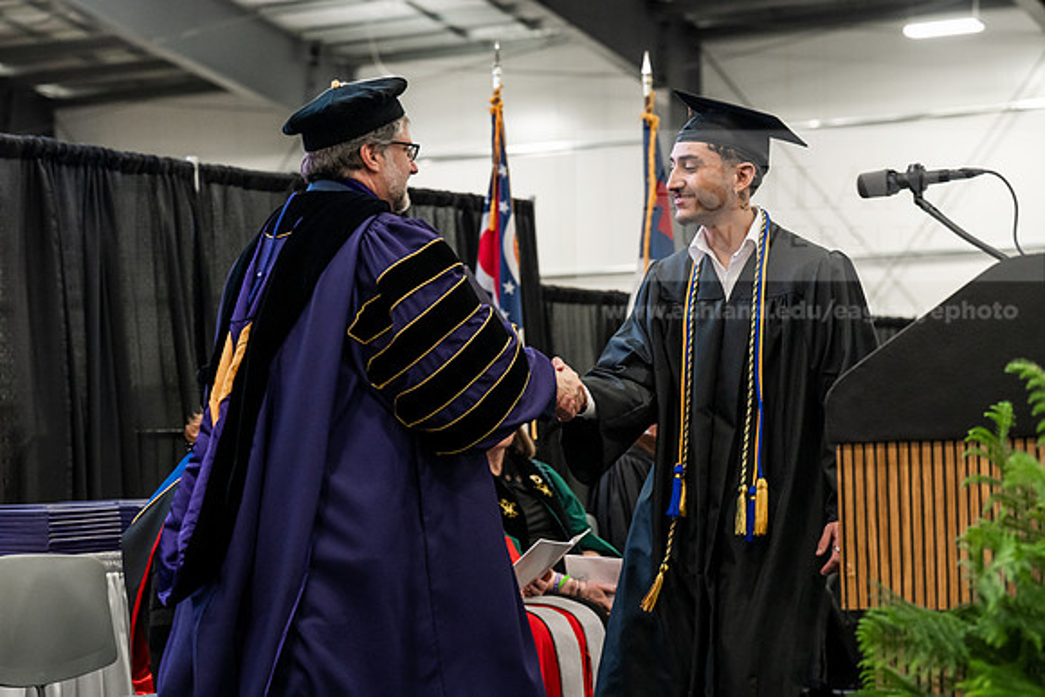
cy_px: 348
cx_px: 522
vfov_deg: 16.1
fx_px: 2468
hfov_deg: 23.9
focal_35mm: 85
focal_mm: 85
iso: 4000
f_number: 4.5
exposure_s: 1/200
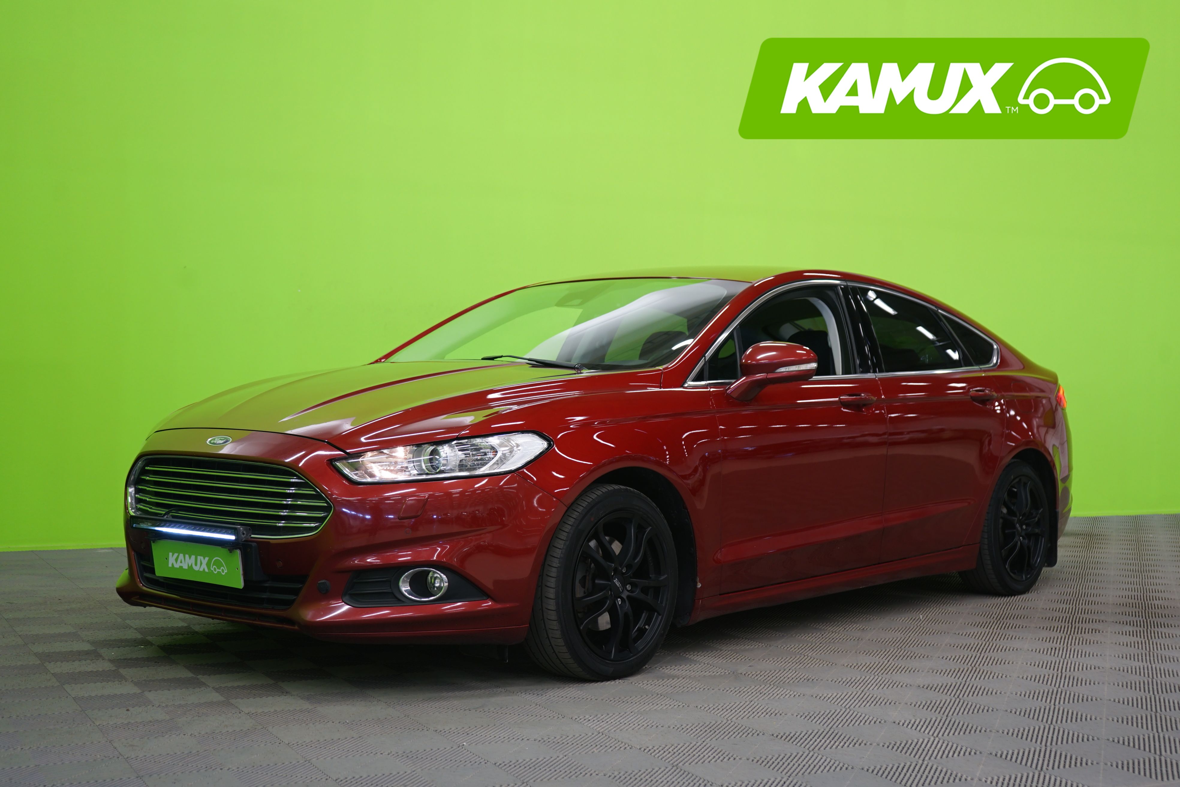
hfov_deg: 42.7
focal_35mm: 46
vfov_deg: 29.2
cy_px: 394
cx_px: 590
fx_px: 1508
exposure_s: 1/8
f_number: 4.5
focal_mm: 46
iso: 400
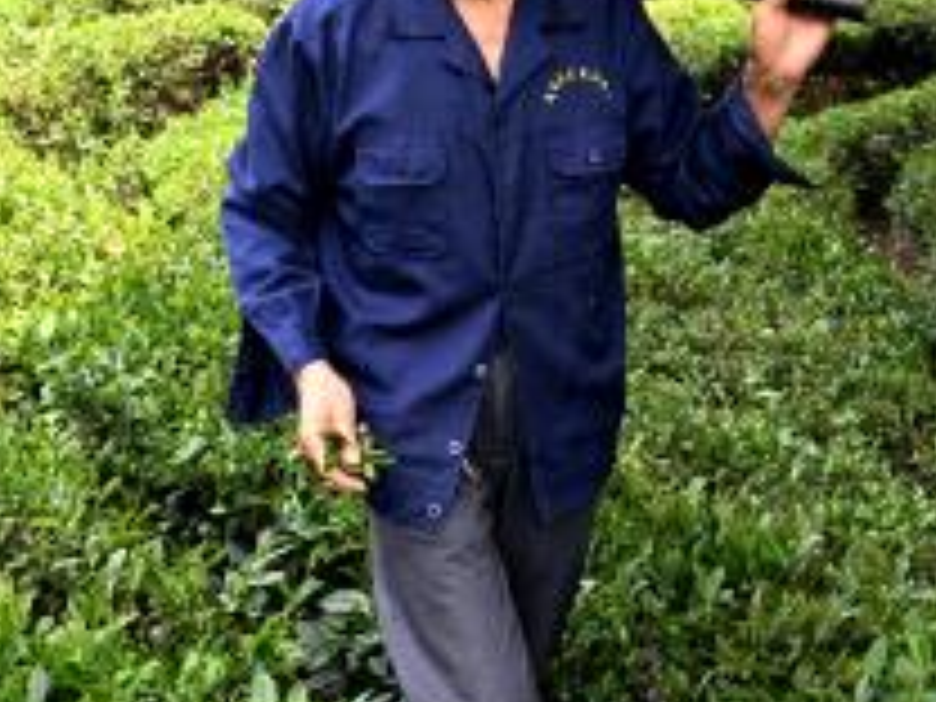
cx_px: 518
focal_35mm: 64
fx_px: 1729
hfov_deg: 30.3
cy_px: 137
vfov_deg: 22.6
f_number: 8
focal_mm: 34.5
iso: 200
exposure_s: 1/80
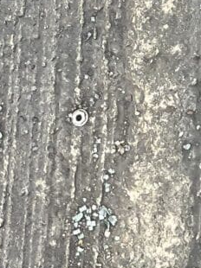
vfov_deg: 9.9
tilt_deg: -75.6
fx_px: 1333
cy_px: -398
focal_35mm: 172
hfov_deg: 8.1
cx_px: 451
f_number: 1.6
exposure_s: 1/182
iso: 40
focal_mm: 5.1
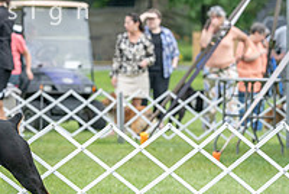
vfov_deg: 3.5
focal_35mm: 394
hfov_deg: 5.2
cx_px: -91
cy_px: 56
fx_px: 3168
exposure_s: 1/640
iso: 400
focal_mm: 136
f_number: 4.5
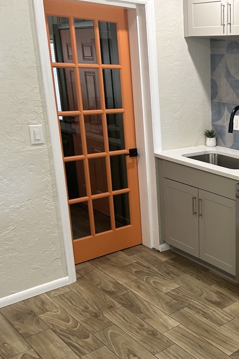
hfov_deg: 29.1
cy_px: 208
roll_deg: +0.1
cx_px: 258
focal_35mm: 42
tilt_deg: -18.5
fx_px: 418
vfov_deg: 46.2
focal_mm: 5.7
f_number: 1.5
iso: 125
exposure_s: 1/60
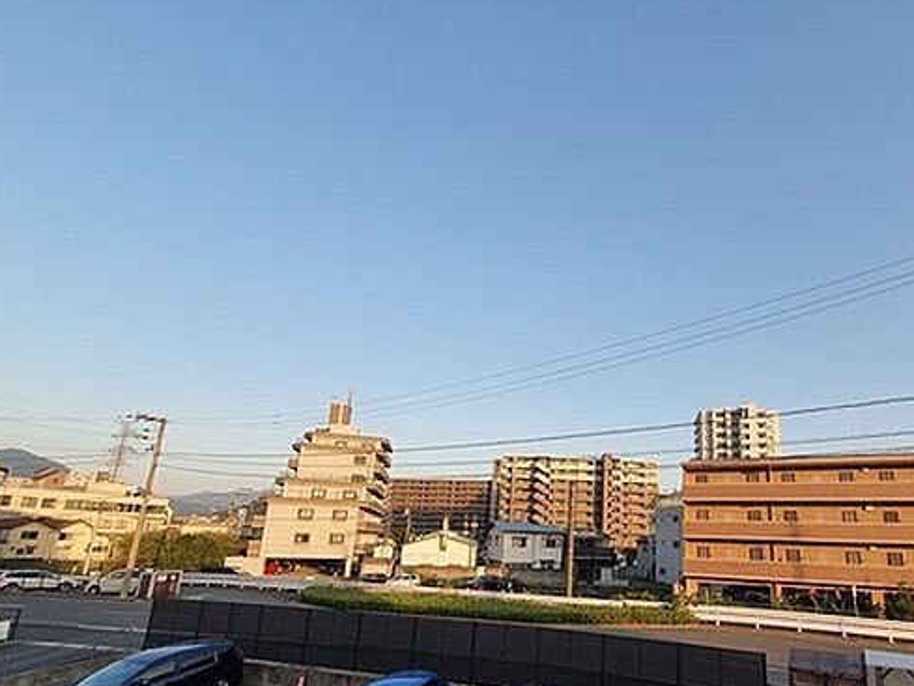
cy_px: 437
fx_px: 449
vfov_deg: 73.2
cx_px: 587
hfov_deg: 88.7
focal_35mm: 17
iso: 50
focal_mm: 1.8
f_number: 2.2
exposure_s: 1/342
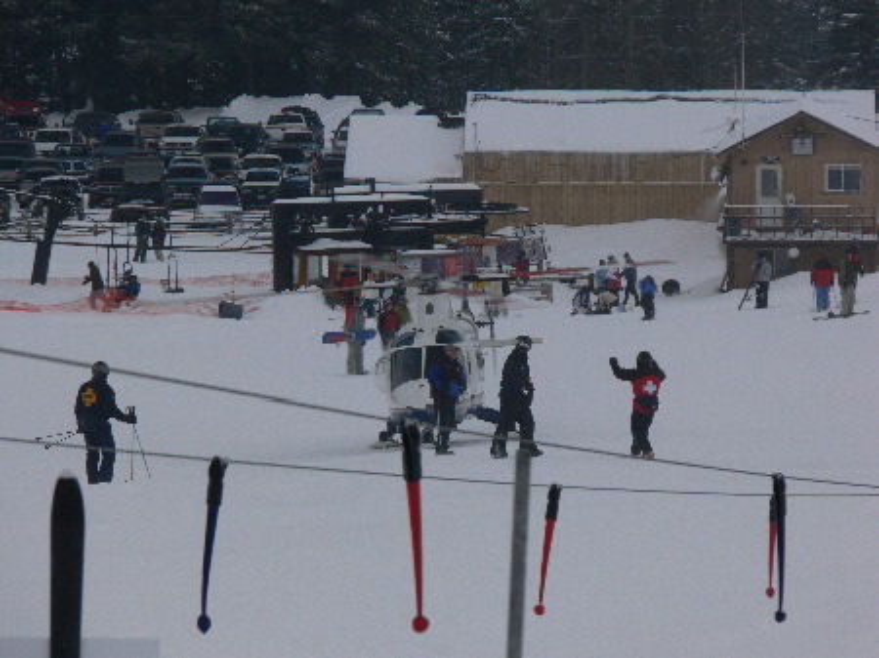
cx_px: 440
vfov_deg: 4.1
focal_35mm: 365
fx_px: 9263
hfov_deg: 5.4
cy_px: 329
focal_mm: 77.2
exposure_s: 1/200
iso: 80
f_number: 5.6
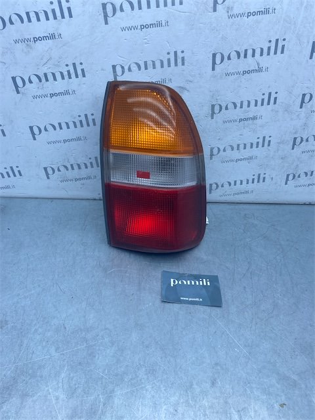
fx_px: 315
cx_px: 158
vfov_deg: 67.3
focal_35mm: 26
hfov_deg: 53.1
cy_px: 210
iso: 32
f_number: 1.8
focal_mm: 4.25
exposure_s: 1/839
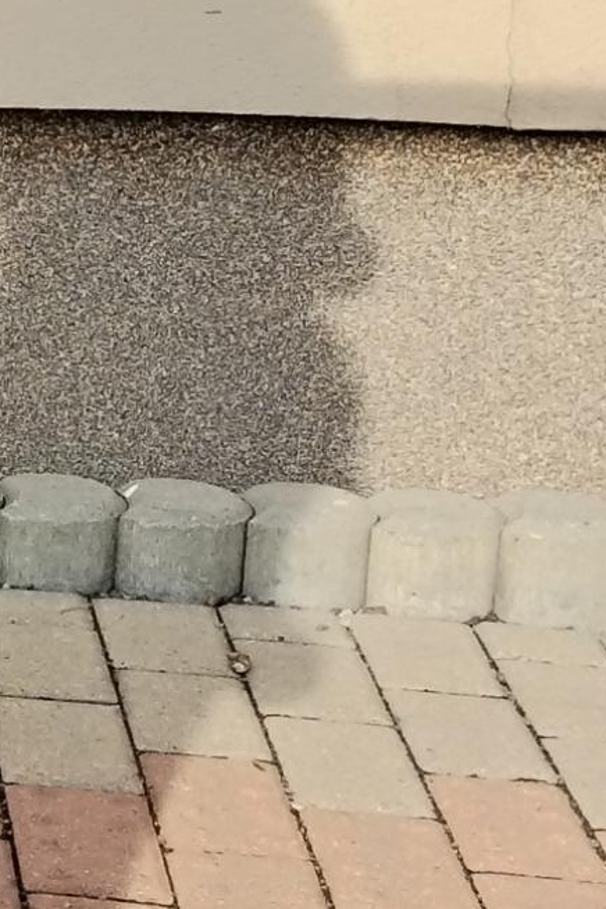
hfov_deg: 6.9
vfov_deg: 10.9
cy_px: 368
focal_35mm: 189
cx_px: -721
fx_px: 4772
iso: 100
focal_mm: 4.75
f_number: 1.8
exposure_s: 1/640
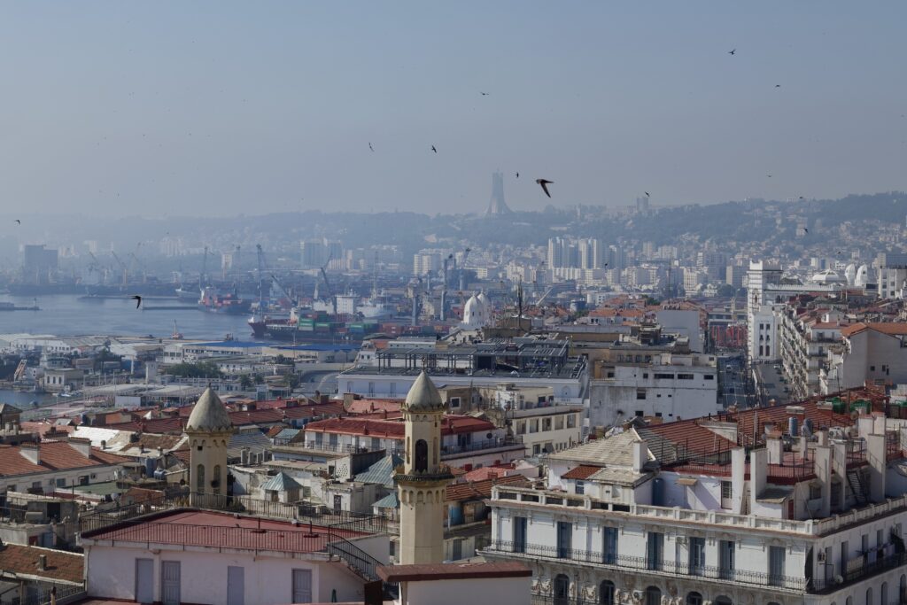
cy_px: 302
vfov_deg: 18.0
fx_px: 1915
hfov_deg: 26.6
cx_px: 454
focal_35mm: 76
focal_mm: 38
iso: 100
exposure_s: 1/1000
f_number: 5
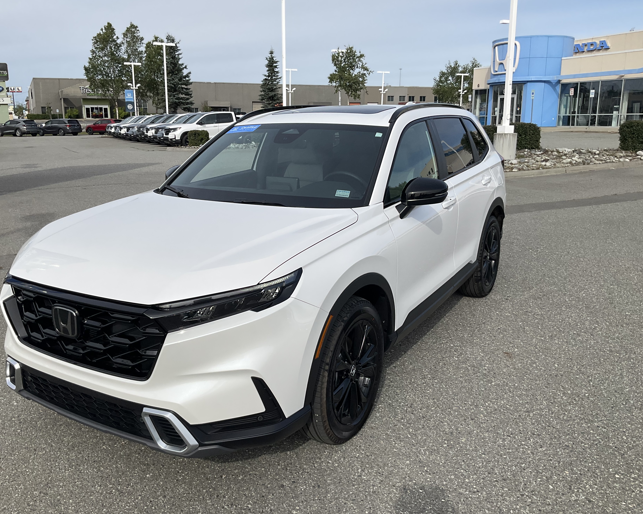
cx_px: 295
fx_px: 590
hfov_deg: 57.1
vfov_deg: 47.1
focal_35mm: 31
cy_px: 253
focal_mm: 3
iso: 25
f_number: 1.8
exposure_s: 1/2538
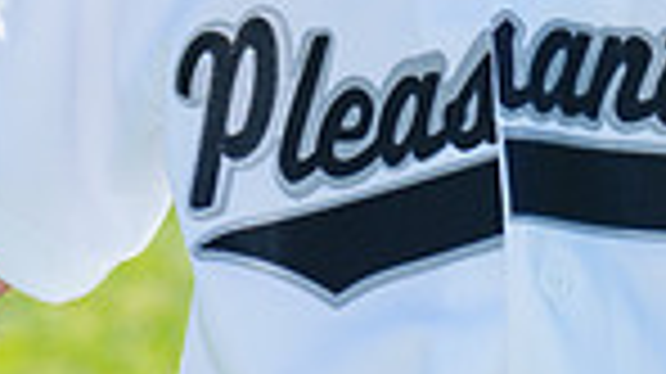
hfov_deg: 2.9
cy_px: -255
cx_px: 626
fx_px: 13341
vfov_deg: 1.6
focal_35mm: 756
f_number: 9
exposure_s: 1/250
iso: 200
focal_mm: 184
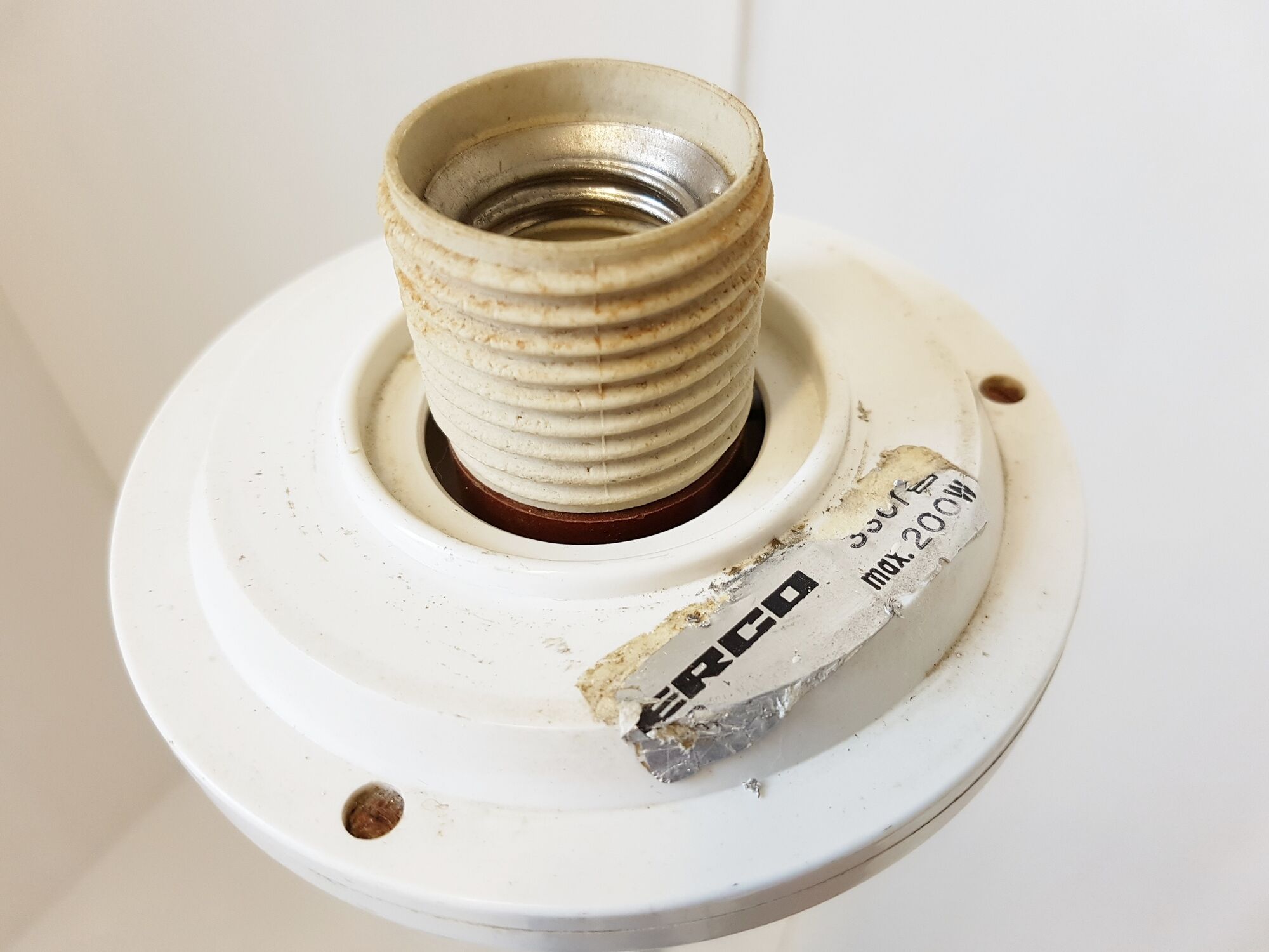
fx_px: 953
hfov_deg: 67.3
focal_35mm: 26
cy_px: 476
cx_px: 634
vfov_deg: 53.1
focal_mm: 4.2
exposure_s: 1/50
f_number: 1.7
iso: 100
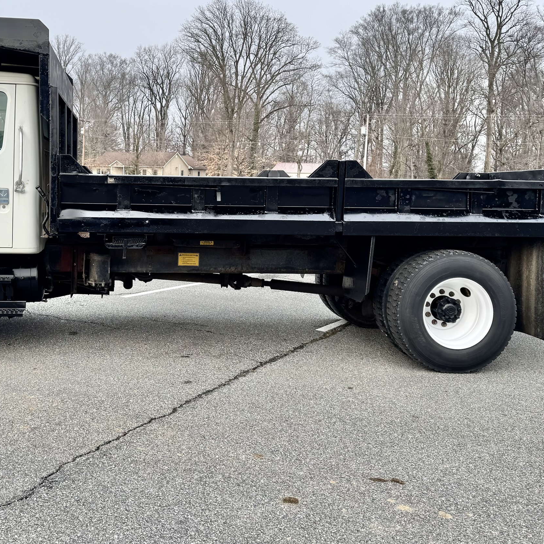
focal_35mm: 38
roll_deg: -1.6
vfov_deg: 43.5
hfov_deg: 43.1
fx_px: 676
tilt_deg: -4.9
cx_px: 172
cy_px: 204
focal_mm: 6.76
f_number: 1.78
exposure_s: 1/262
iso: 80
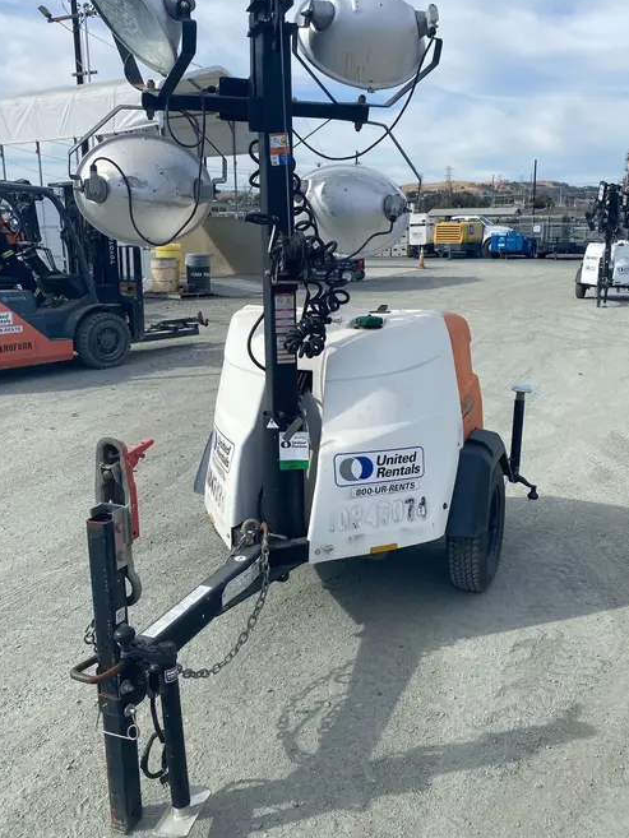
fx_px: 702
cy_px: 388
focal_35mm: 29
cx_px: 305
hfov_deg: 48.2
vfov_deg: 61.6
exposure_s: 1/2890
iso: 32
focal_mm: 4.25
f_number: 1.8
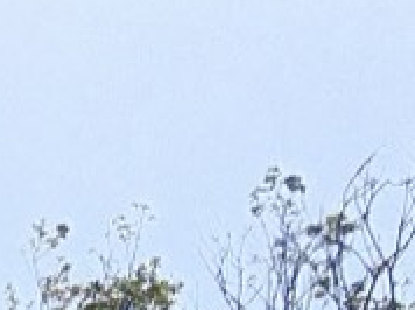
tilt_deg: +9.1
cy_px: 851
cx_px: -667
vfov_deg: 7.0
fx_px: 2347
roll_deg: -0.1
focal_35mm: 196
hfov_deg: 8.9
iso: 25
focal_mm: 4.15
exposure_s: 1/1832
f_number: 2.2
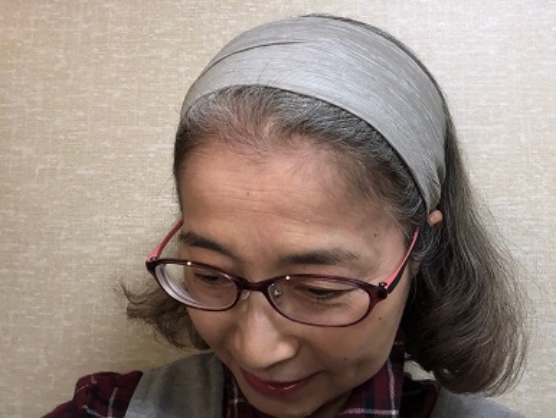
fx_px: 514
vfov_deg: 44.2
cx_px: 278
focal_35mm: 32
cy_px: 209
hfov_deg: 56.8
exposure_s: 1/50
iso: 125
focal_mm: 2.87
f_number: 2.2
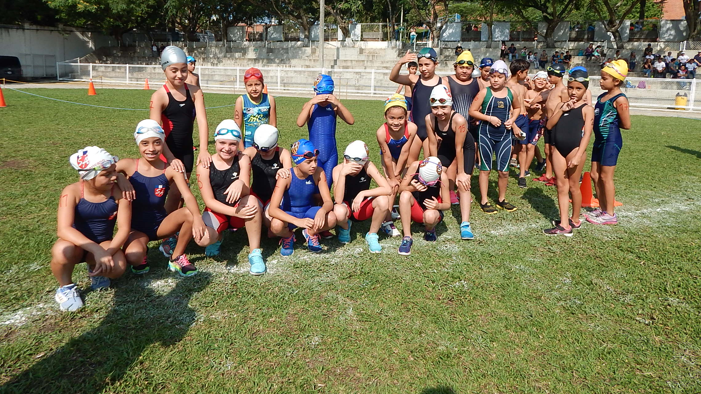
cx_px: 350
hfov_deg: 76.3
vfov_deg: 47.0
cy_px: 134
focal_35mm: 24
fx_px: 446
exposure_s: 1/500
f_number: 6
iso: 125
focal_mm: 4
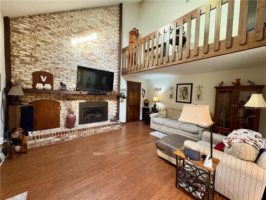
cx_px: 133
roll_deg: -1.2
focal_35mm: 14
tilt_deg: -3.5
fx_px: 108
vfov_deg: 85.7
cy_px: 100
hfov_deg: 102.1
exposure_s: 1/60
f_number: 2.2
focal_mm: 2.22
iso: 800
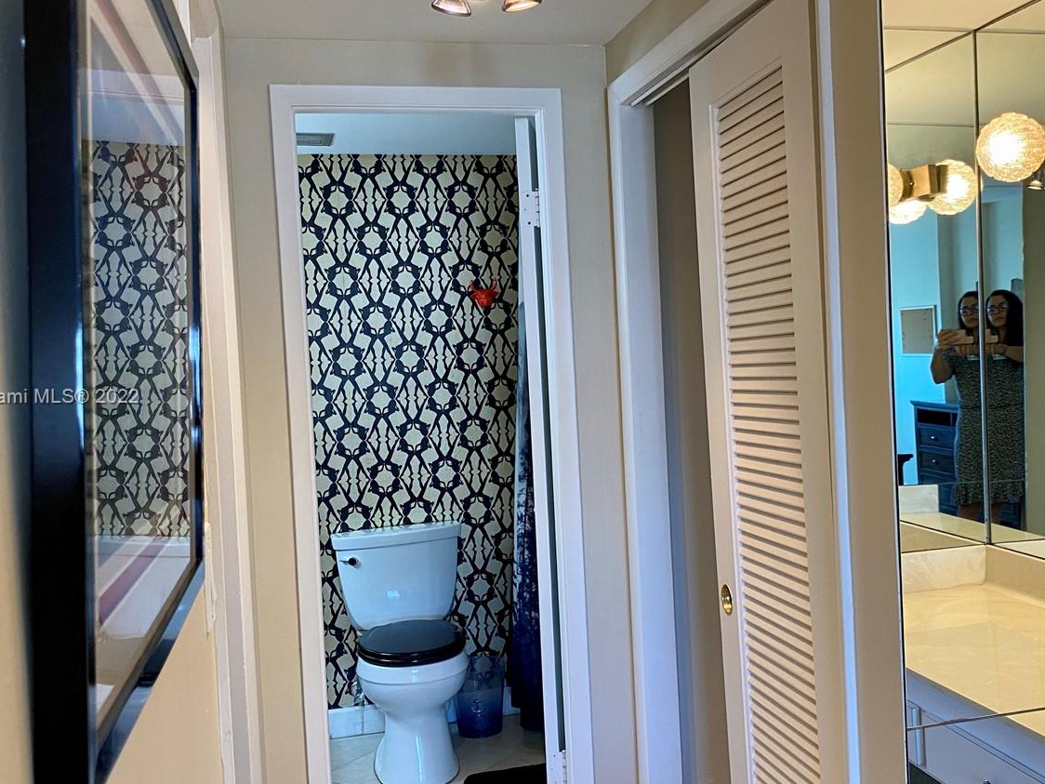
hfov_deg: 50.0
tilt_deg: -2.3
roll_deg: +3.0
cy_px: 398
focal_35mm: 37
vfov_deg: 38.7
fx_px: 1117
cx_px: 586
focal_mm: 4.25
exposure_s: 1/60
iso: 100
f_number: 1.8
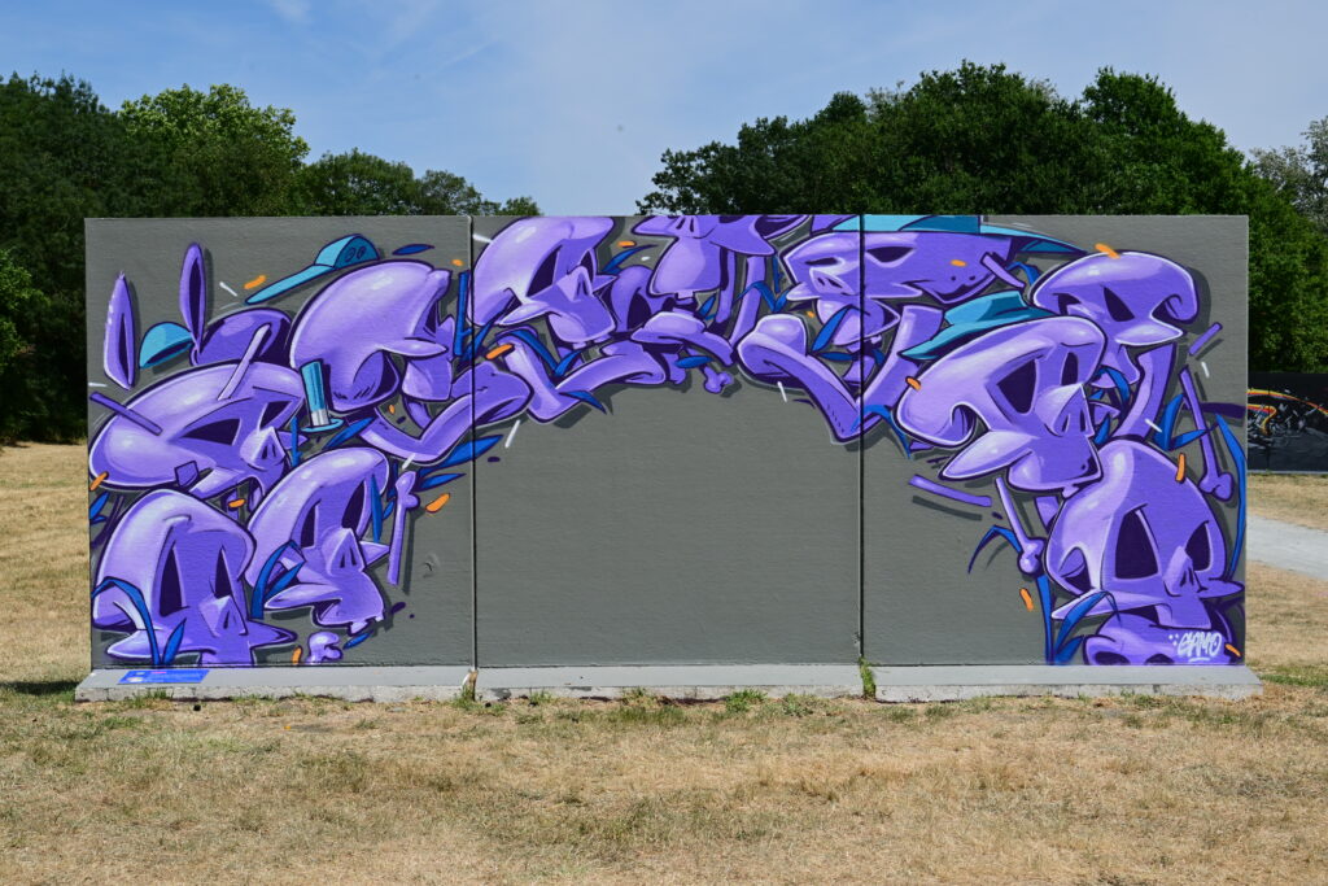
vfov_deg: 23.4
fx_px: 2140
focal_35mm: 58
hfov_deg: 34.5
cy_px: 443
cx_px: 664
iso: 320
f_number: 18
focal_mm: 58
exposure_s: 1/400
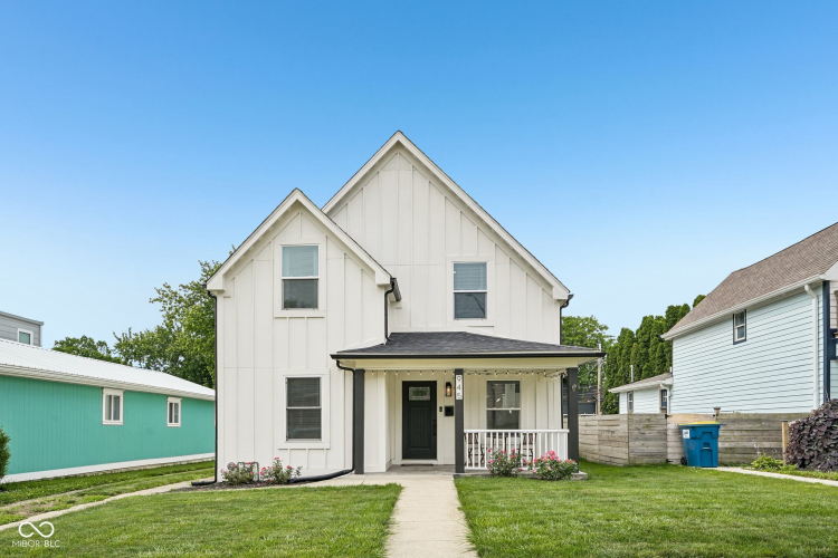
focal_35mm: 22
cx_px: 419
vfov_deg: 57.2
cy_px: 279
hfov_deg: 78.6
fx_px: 512
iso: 100
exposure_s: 1/400
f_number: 8
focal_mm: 22
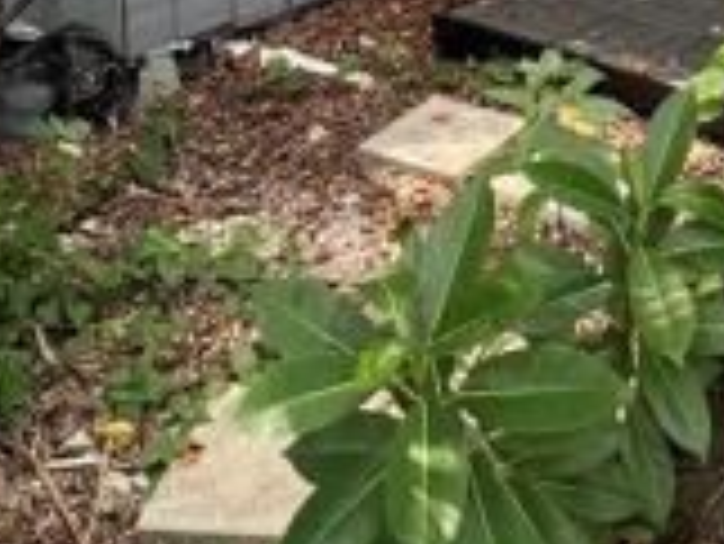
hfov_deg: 32.9
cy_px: -364
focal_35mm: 58
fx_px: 1214
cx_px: 495
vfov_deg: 20.1
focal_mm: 1.57
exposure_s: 1/99
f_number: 1.8
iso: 64
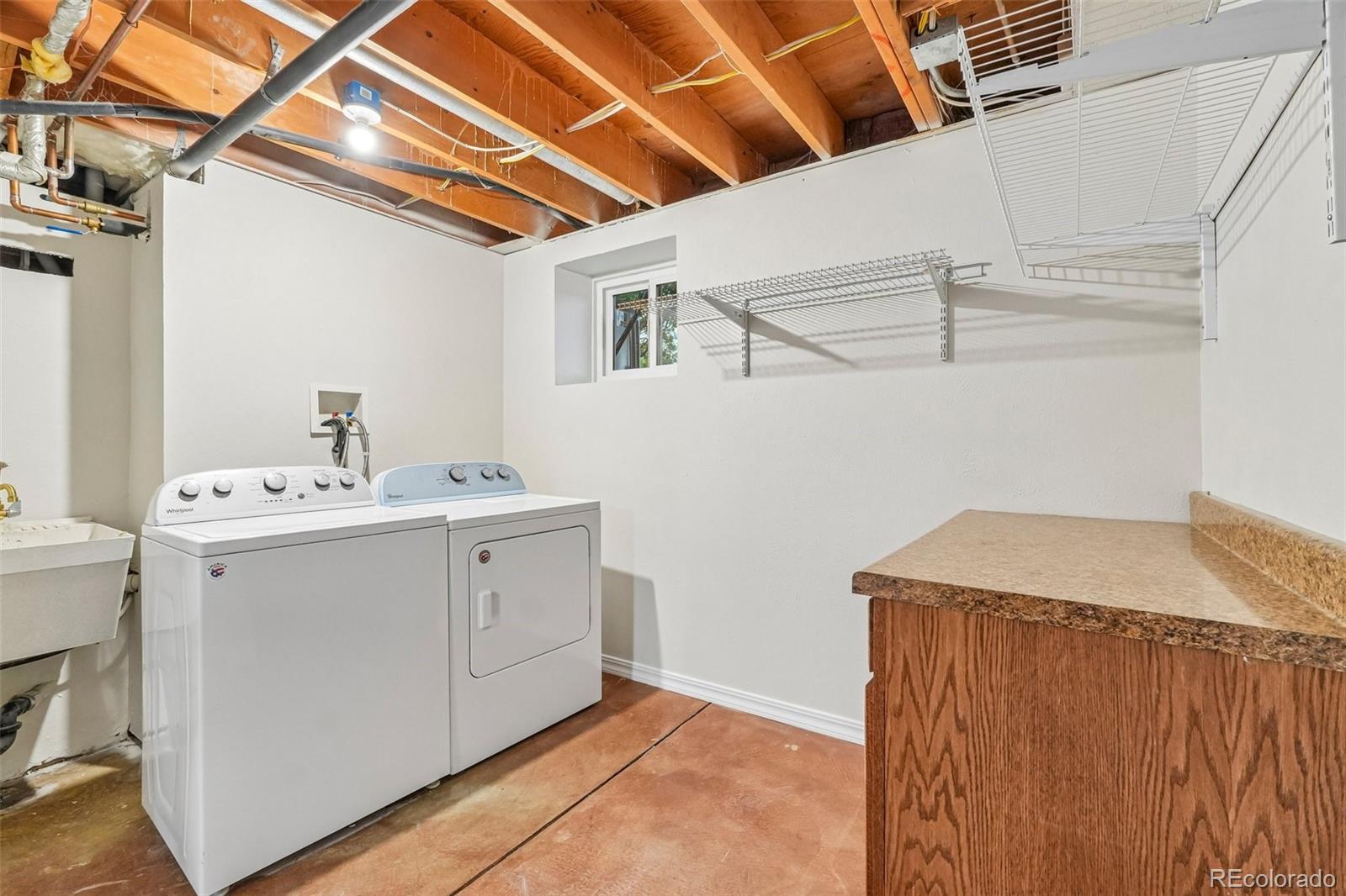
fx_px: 561
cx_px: 673
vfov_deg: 77.3
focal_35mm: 15
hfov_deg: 100.4
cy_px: 448
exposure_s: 1/8
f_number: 8
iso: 800
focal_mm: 10
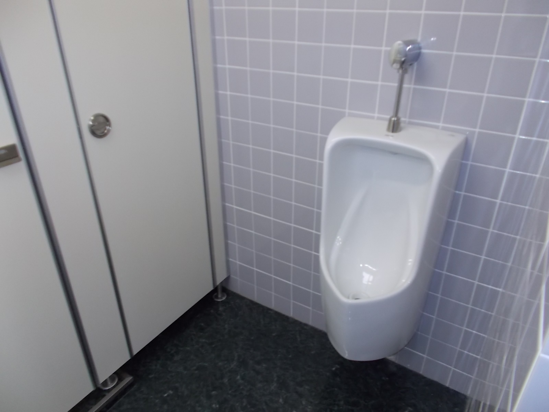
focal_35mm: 26
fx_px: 412
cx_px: 274
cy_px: 206
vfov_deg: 53.1
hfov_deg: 67.3
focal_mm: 4.6
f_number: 3.2
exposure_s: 1/25
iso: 200
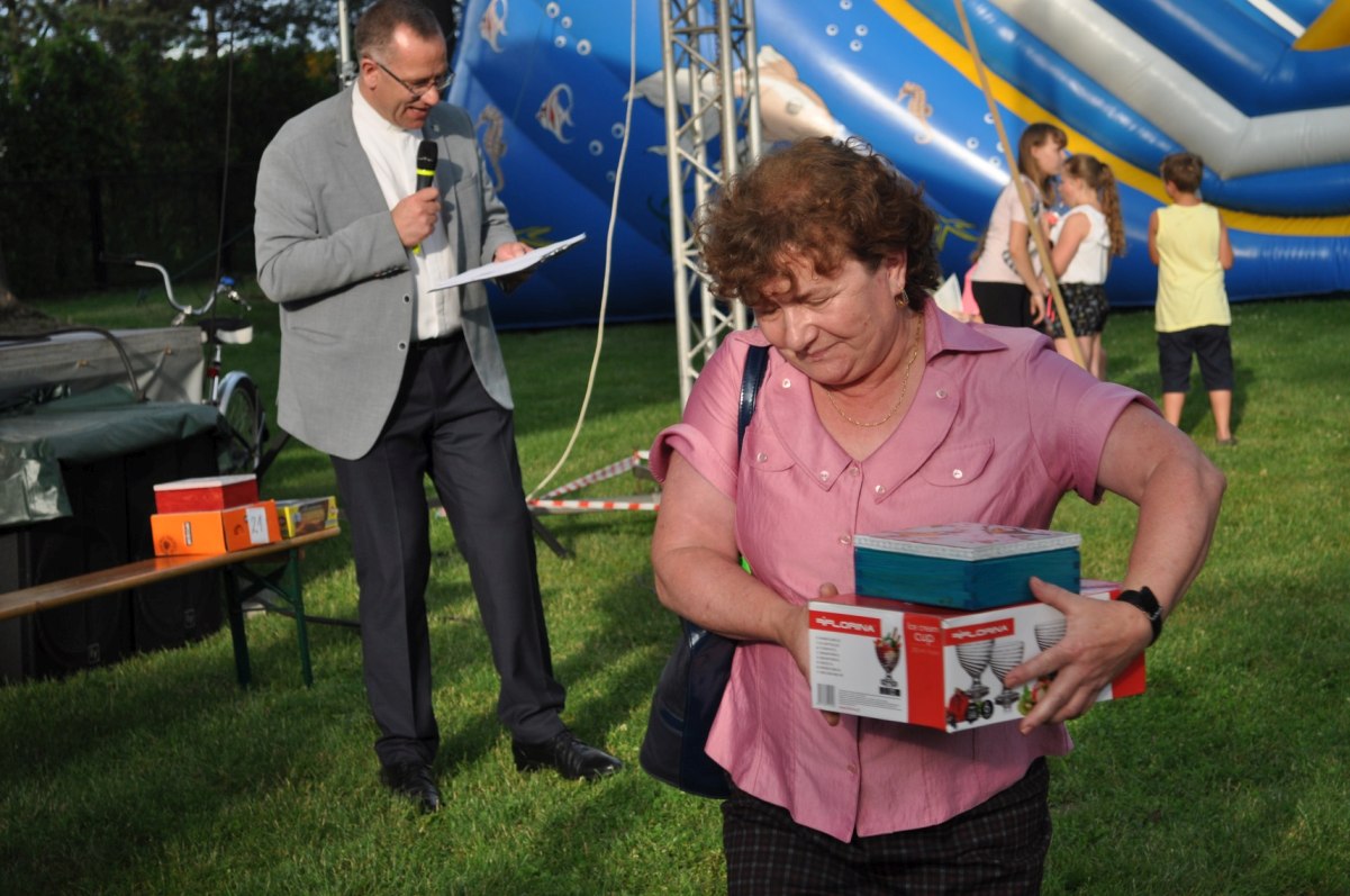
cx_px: 675
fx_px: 3089
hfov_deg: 24.7
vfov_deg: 16.5
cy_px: 448
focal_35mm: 82
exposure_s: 1/160
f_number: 6.3
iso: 200
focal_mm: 55
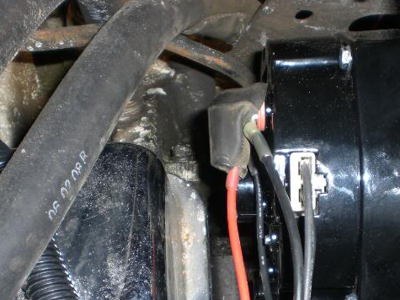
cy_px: 244
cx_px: 252
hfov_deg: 30.1
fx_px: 739
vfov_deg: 22.6
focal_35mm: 64
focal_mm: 6.3
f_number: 3.1
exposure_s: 1/60
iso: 50
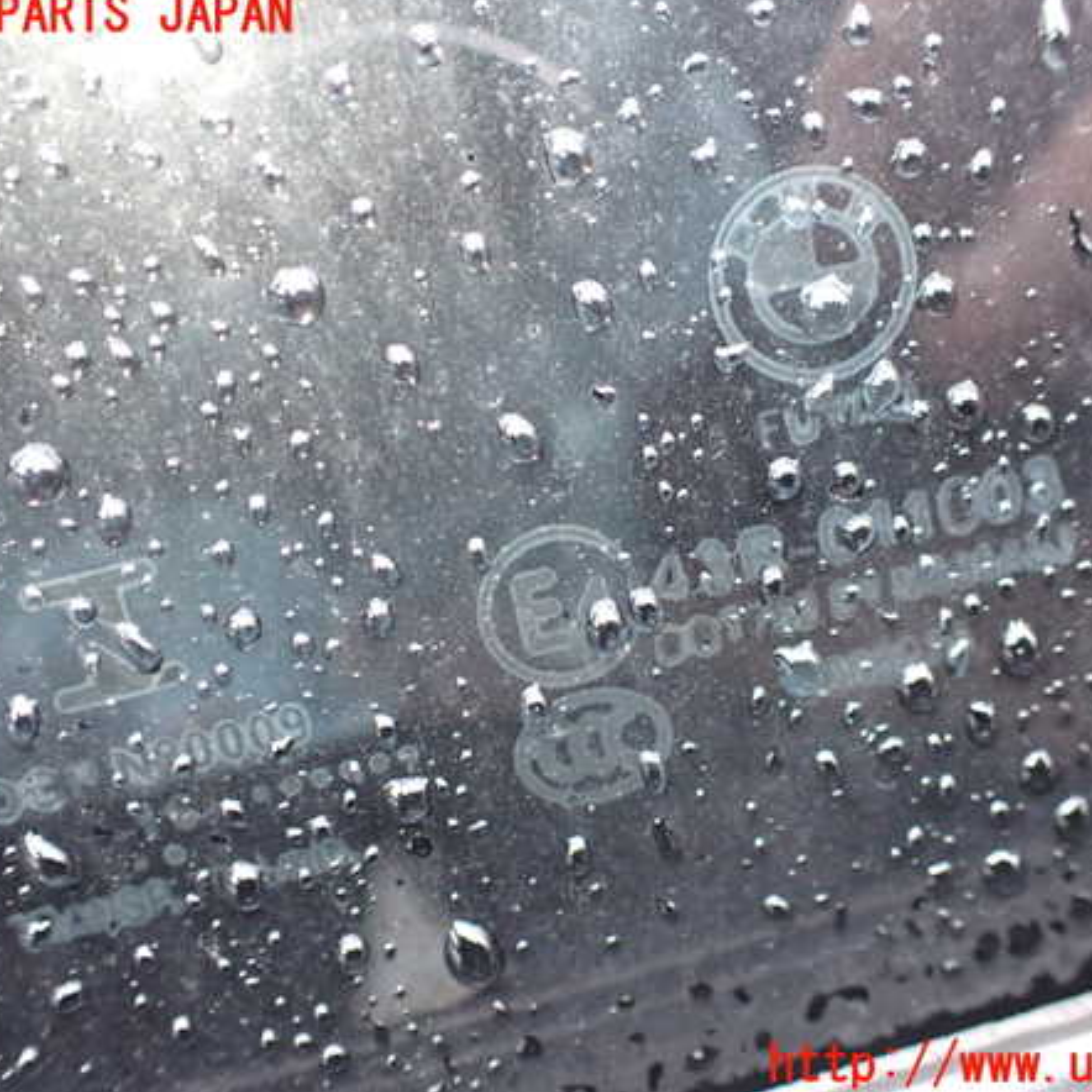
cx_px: 586
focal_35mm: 36
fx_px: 1285
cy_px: 541
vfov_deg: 46.0
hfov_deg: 46.0
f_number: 2.3
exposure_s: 1/60
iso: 800
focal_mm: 5.4
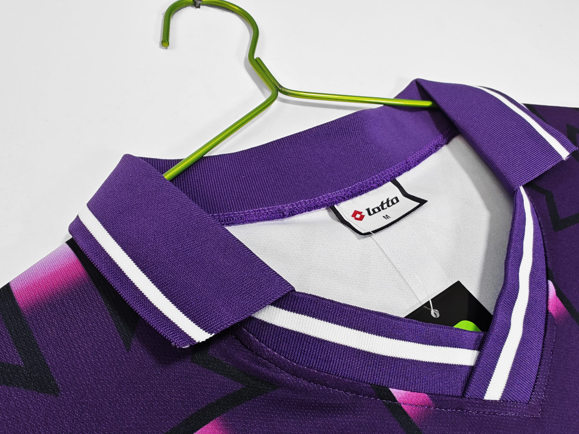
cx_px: 290
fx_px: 385
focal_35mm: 23
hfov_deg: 73.9
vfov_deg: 58.9
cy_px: 217
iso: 75
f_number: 2.2
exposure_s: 1/50
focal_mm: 2.59
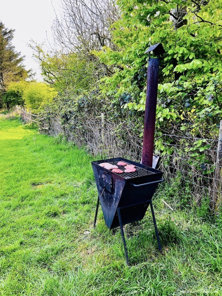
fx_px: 222
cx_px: 111
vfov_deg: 67.3
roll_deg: +1.2
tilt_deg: -14.9
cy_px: 148
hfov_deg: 53.1
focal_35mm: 26
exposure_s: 1/214
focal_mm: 5.7
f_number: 1.5
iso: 50
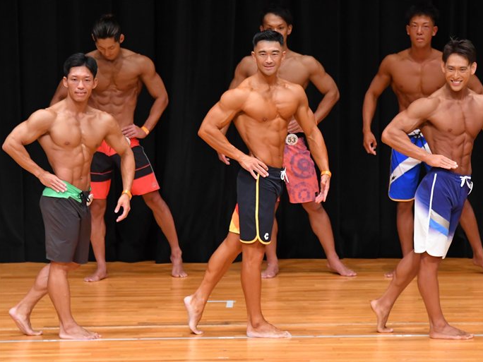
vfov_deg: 5.1
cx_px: 272
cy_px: 181
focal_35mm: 294
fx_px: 4102
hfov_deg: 6.7
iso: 4000
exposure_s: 1/400
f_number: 5.6
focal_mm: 180
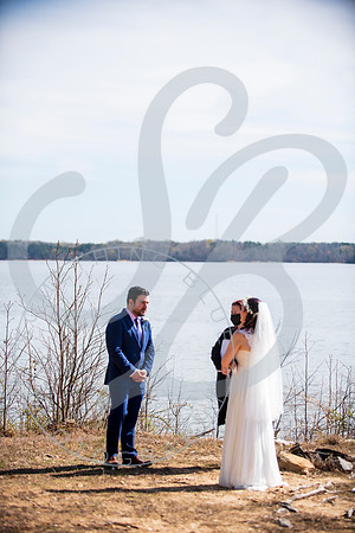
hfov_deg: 17.1
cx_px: 178
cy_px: 266
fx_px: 1183
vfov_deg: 25.4
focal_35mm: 80
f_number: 2.8
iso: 100
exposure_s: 1/1000
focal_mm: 80
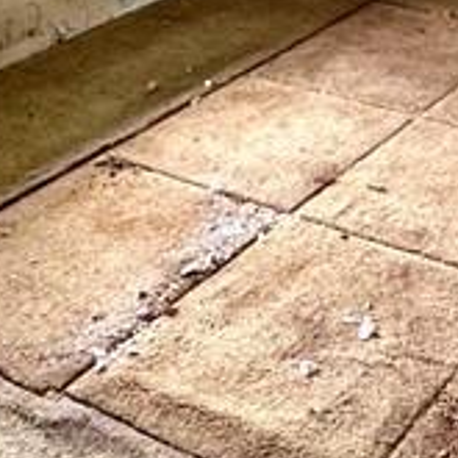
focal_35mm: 77
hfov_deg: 21.7
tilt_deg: -7.9
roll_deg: +1.1
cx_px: 447
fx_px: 1153
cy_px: -239
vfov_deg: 19.5
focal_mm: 2.22
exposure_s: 1/99
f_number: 2.2
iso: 250
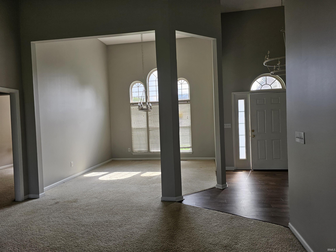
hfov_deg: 73.9
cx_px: 168
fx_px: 223
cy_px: 126
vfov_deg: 58.9
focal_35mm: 23
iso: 32
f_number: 1.7
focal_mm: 6.3
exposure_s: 1/180
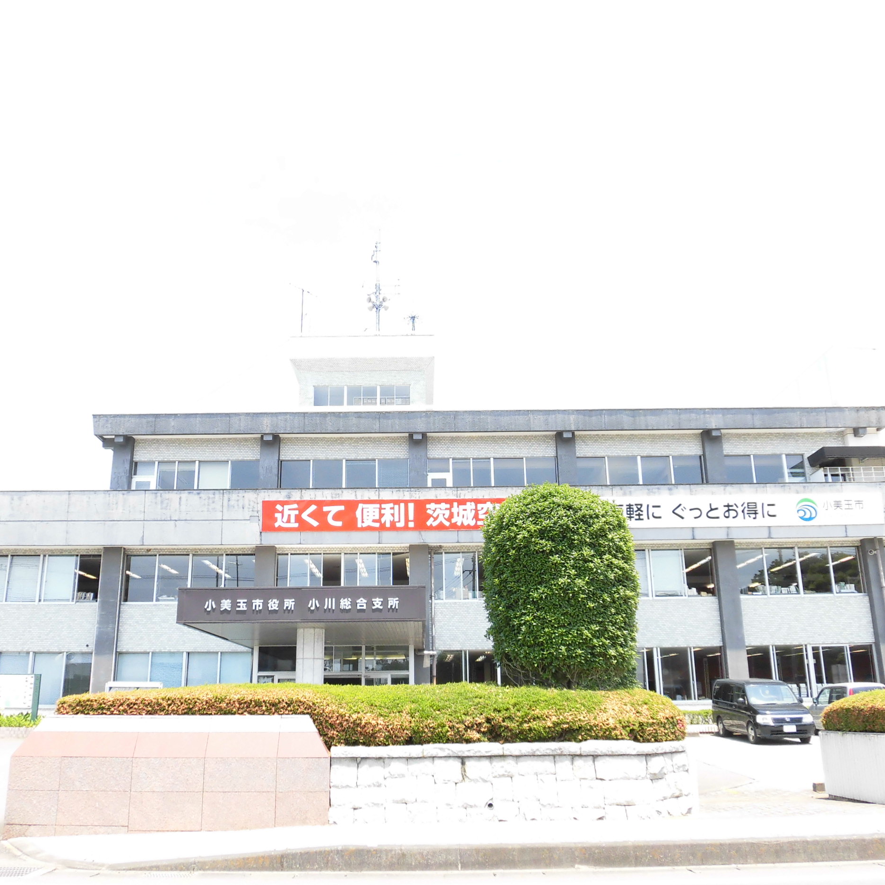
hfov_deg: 55.6
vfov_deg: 55.6
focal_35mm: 29
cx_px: 420
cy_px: 447
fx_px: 839
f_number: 3.1
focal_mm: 4.3
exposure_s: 1/320
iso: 100
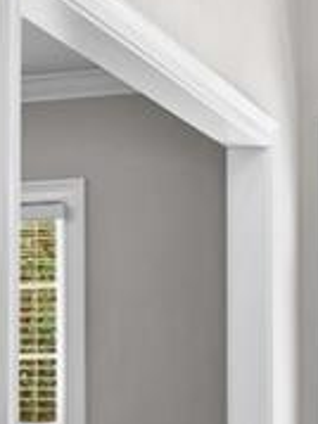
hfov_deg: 10.9
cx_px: -123
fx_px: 1619
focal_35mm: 132
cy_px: 460
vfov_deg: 14.6
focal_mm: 16
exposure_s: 1/3
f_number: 8
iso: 100
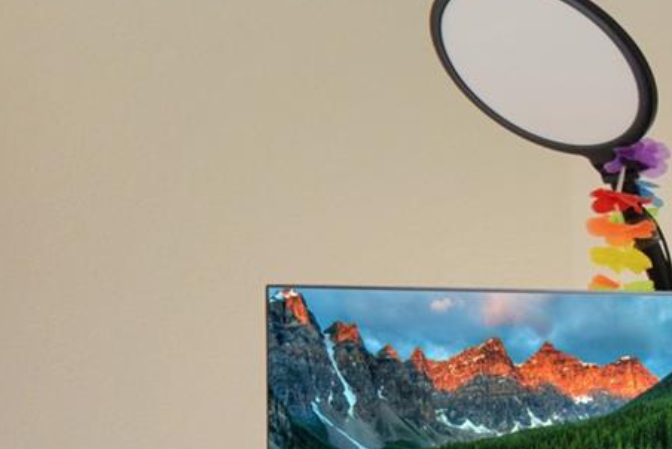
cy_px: 260
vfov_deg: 17.7
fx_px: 1438
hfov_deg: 16.1
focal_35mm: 77
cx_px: -840
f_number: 9
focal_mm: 17
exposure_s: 1/20
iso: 250
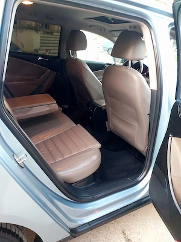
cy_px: 121
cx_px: 90
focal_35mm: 26
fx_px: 181
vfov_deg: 67.3
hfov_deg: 53.1
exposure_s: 1/50
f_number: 1.8
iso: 320
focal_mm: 4
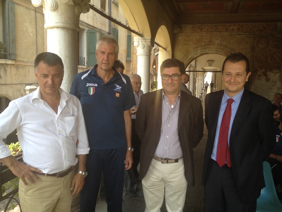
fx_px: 285
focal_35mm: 35
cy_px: 106
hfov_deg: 52.6
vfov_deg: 40.7
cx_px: 141
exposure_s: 1/144
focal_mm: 4.28
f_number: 2.4
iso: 64
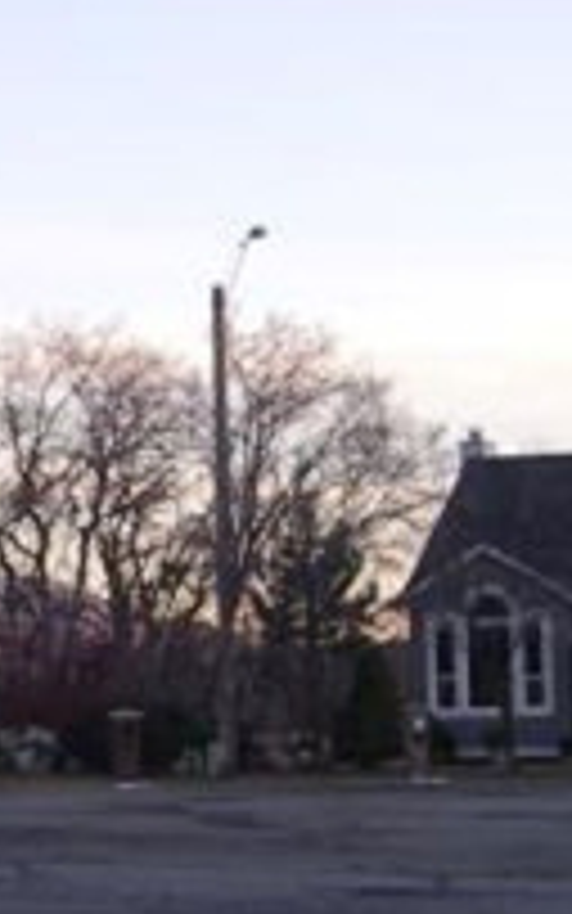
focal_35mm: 127
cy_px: 720
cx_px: 0
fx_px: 3165
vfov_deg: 16.3
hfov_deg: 10.2
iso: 80
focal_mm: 6.3
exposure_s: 1/60
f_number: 3.3
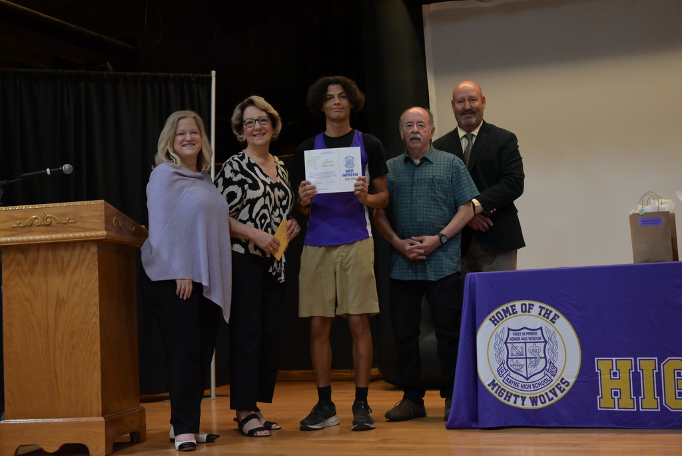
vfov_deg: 28.1
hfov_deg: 41.1
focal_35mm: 48
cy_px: 228
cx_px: 341
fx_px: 910
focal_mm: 48
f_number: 7.1
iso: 6400
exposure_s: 1/200
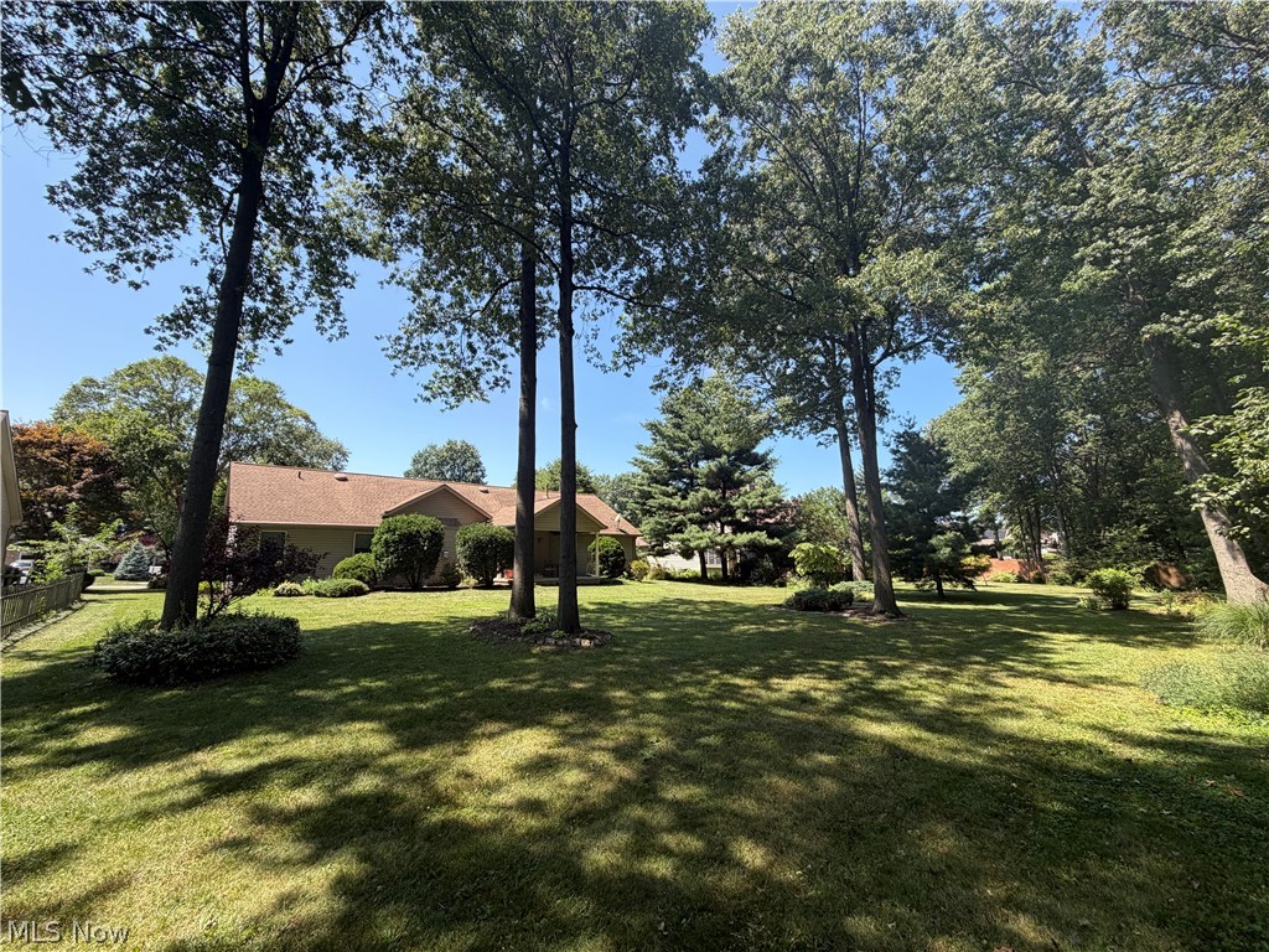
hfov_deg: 102.1
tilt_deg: +10.2
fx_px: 513
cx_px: 634
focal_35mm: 14
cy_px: 476
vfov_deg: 85.7
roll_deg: +0.8
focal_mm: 2.22
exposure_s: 1/502
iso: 50
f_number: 2.2
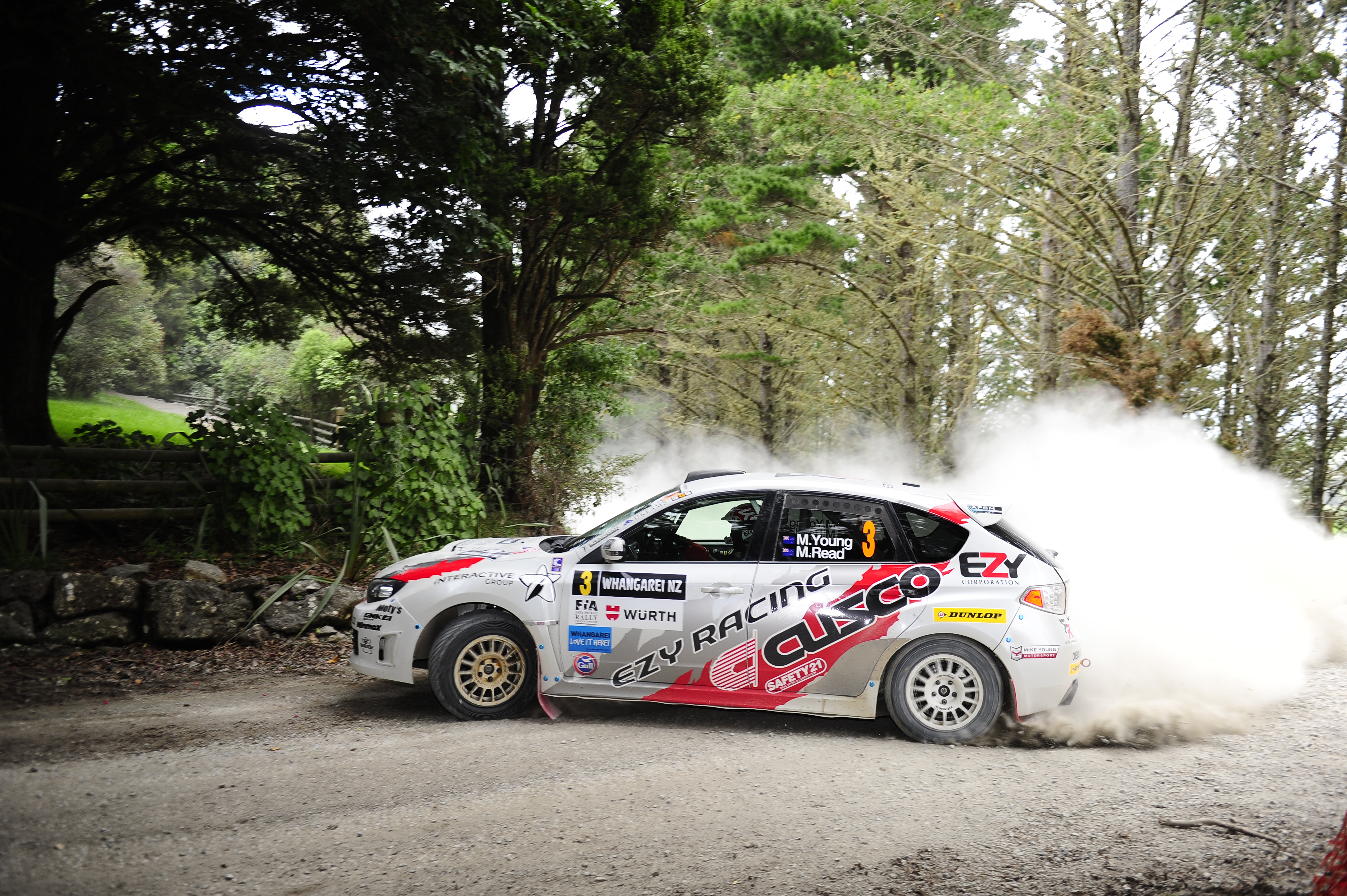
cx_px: 674
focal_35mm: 34
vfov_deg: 38.8
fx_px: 1271
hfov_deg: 55.8
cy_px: 448
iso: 400
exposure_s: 1/200
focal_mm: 34
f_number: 2.8
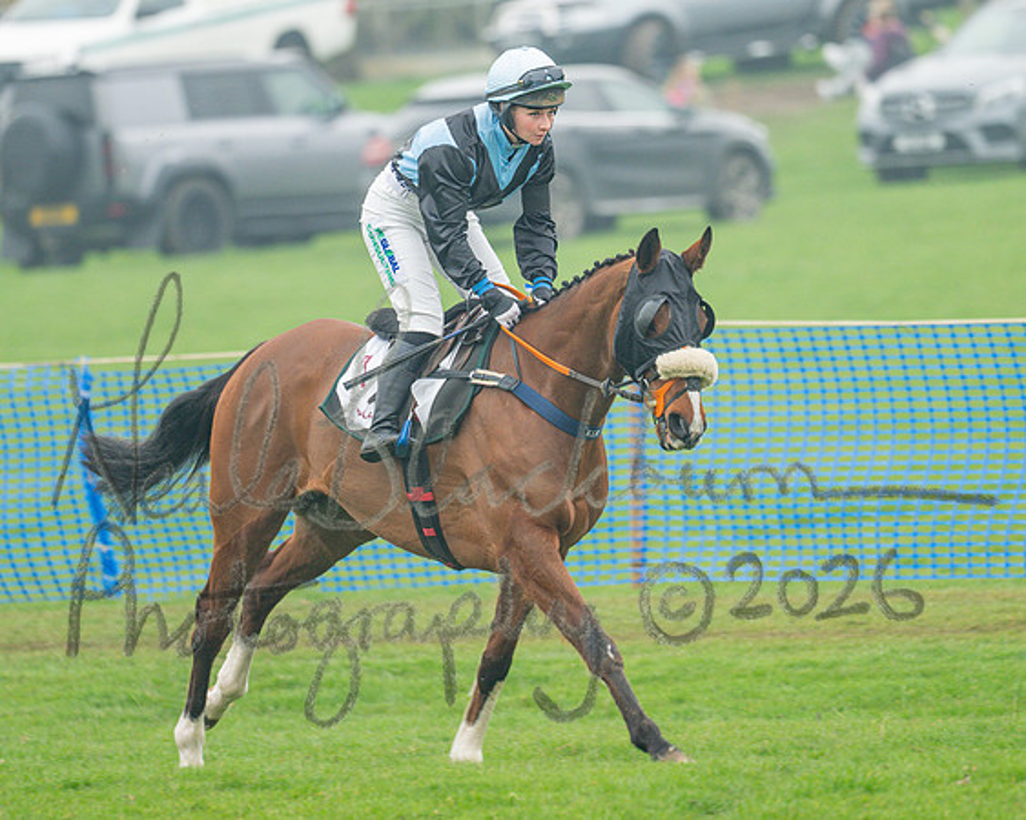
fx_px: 17362
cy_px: 299
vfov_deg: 2.7
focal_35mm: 572
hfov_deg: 3.4
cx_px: 349
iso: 800
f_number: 4.5
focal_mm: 400
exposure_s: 1/500
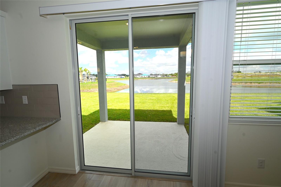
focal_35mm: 18
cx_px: 140
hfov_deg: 88.4
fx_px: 144
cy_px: 94
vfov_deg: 65.9
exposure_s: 1/200
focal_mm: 18.5
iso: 100
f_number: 7.1
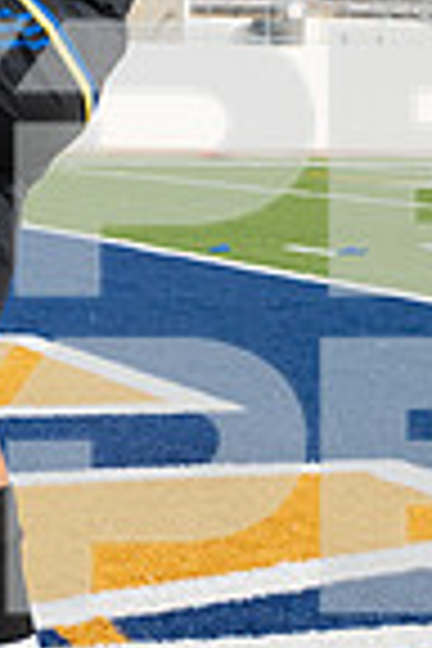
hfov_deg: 10.8
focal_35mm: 125
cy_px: 162
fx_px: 2250
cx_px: -36
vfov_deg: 16.3
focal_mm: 40
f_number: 7.1
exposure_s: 1/400
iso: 100
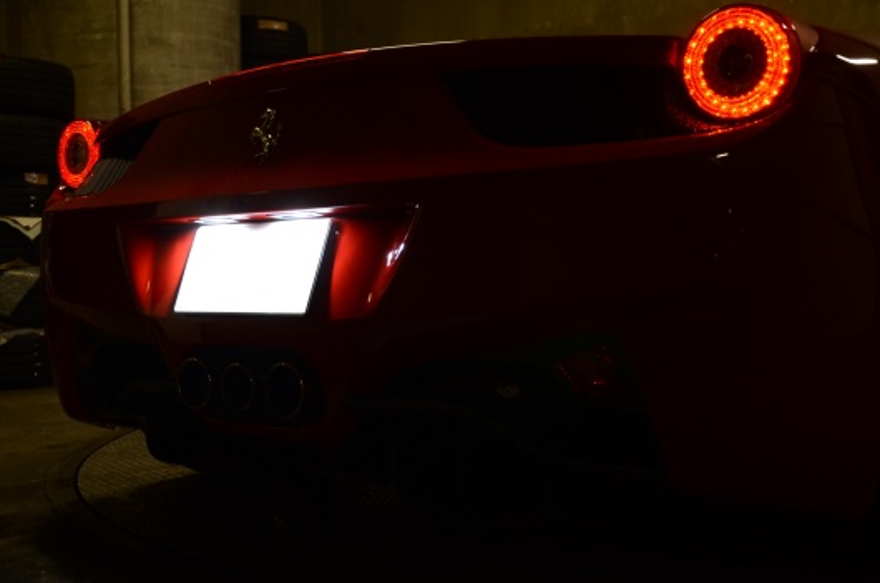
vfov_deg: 31.8
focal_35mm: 42
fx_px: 1025
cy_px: 292
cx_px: 440
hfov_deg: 46.5
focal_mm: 28
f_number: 4
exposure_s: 1/8
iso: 720
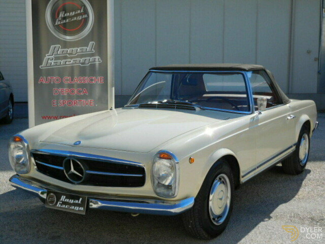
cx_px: 162
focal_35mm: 50
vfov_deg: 29.1
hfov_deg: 38.2
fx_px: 469
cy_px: 122
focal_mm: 8.9
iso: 125
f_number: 4.1
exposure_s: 1/1000
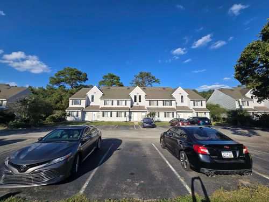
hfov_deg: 106.2
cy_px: 101
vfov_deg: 89.9
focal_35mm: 13
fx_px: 101
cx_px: 134
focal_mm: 2.2
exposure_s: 1/2234
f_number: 2.2
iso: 50
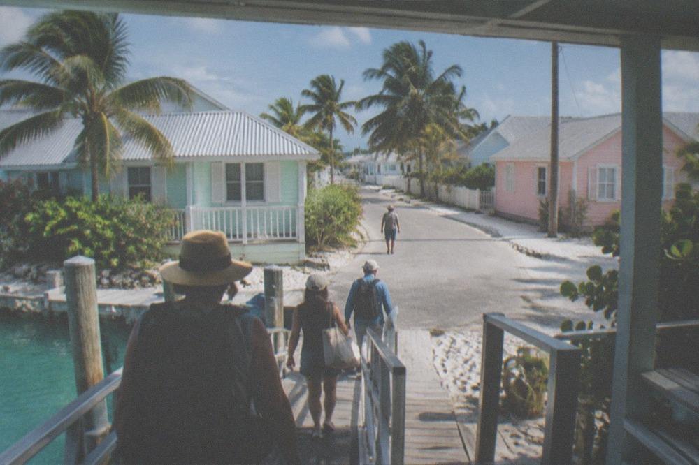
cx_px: 350
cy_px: 232
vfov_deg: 37.8
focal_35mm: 35
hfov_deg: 54.5
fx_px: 679
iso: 500
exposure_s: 1/400
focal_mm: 35
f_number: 9
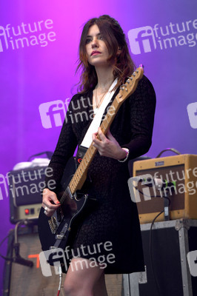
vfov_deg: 11.4
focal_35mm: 180
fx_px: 1480
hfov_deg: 7.6
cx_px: 98
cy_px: 148
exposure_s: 1/200
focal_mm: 180
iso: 1250
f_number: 3.5
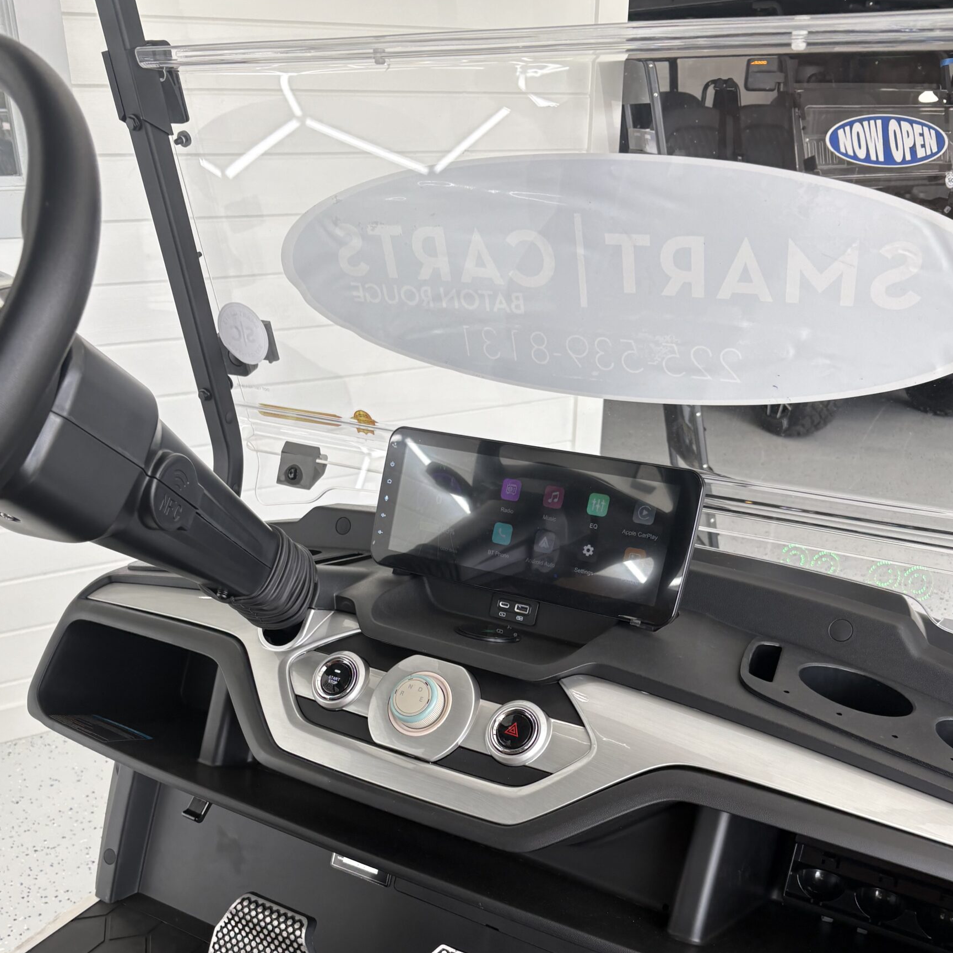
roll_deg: +0.1
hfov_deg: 48.4
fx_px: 1059
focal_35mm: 34
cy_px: 674
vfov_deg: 47.2
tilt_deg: -26.6
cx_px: 454
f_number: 1.6
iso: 40
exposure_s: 1/184
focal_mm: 5.96
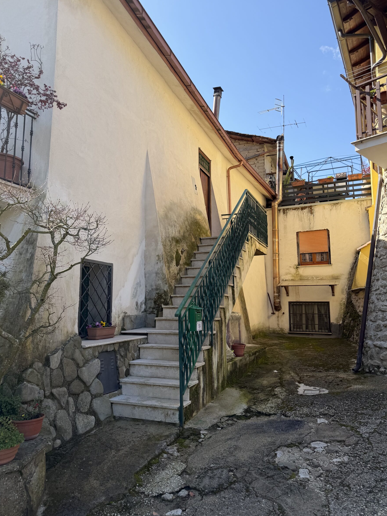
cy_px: 253
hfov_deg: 53.0
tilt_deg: +8.1
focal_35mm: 26
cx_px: 200
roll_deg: -0.1
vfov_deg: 67.3
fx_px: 388
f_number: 1.78
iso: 80
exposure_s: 1/2000
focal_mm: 6.76
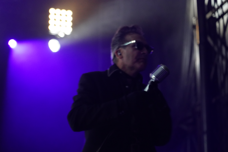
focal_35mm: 105
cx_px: 114
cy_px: 76
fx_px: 665
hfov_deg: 19.5
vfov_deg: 13.0
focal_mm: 105
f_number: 4
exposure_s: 1/160
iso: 12800
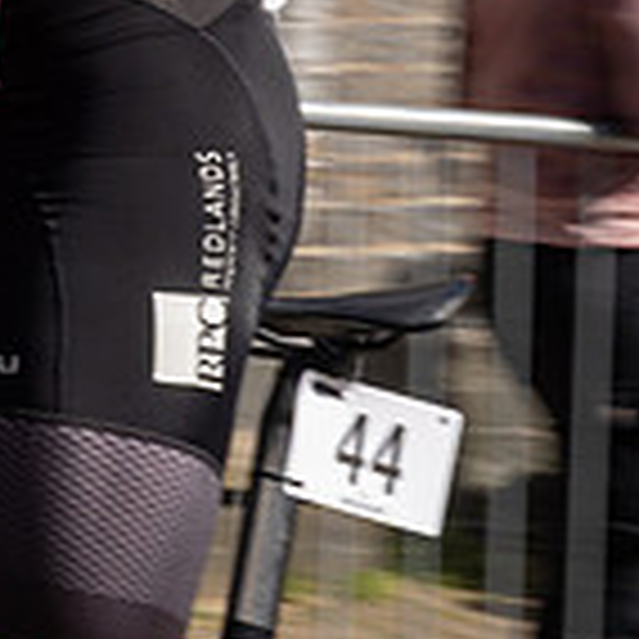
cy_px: -314
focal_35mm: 271
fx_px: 5660
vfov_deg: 6.4
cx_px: -753
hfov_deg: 6.2
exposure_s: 1/200
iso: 160
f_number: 14
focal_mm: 58
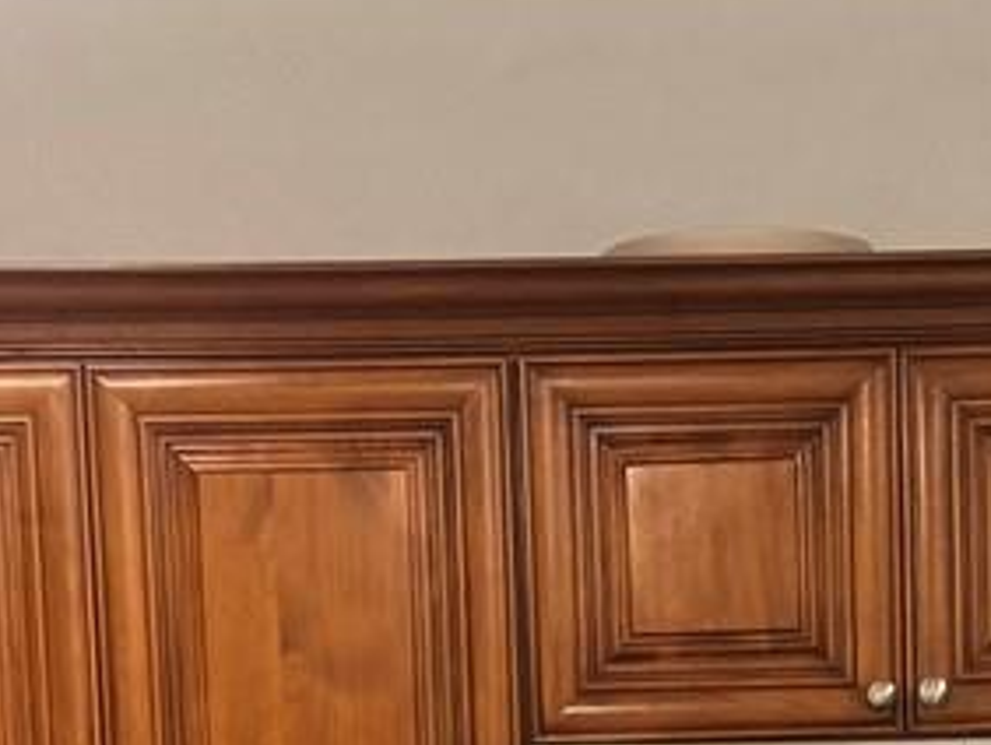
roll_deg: +1.5
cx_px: 727
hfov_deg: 14.4
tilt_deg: -5.7
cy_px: 1349
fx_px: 3897
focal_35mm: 136
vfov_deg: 10.3
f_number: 1.78
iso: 200
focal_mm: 6.76
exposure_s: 1/60
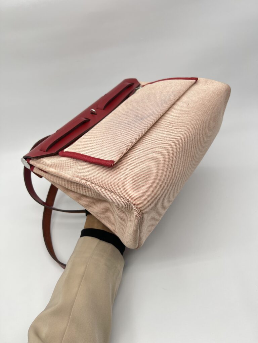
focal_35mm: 26
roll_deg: +9.2
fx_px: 258
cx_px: 129
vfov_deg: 67.3
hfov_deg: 53.1
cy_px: 172
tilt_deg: -40.9
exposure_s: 1/116
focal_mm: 5.7
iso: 32
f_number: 1.5
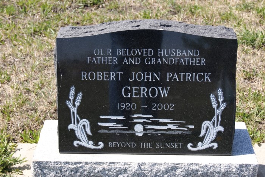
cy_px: 88
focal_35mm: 75
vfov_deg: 18.2
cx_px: 132
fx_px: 553
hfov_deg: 27.0
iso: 100
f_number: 7.1
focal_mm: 50
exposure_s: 1/125
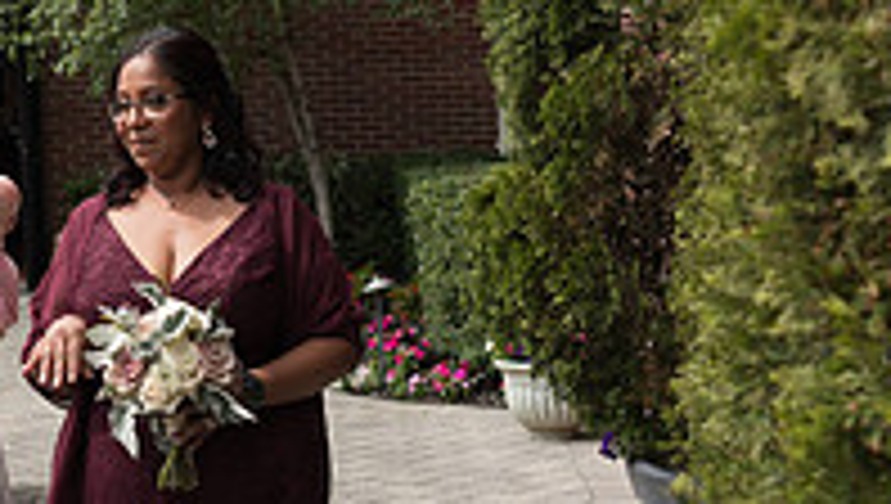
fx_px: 2247
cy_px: 259
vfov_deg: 12.8
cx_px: 104
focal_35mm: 95
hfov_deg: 21.9
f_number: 2.8
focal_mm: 31
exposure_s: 1/800
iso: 64
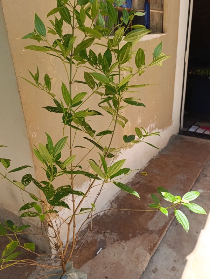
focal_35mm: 28
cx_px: 105
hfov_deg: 49.9
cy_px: 140
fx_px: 226
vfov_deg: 63.4
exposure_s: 1/120
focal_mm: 6.14
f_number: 1.6
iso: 64
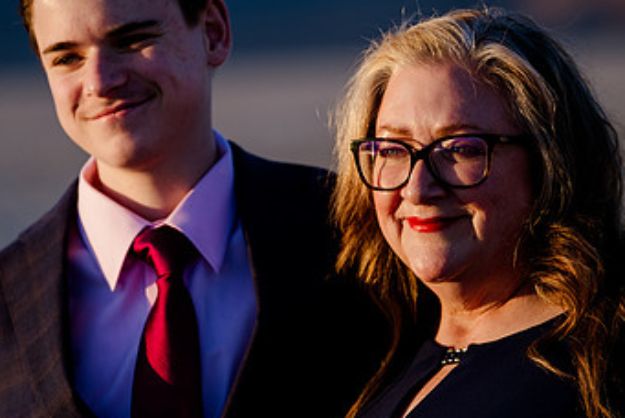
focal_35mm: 255
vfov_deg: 5.4
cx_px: 271
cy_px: 199
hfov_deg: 8.1
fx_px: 4431
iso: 200
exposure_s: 1/1000
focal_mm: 150
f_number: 2.8
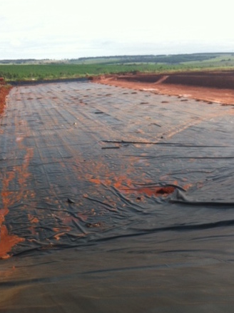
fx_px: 461
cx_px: 113
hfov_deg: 28.5
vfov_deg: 37.2
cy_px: 203
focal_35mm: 51
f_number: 2.8
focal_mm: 3.85
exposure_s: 1/670
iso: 80
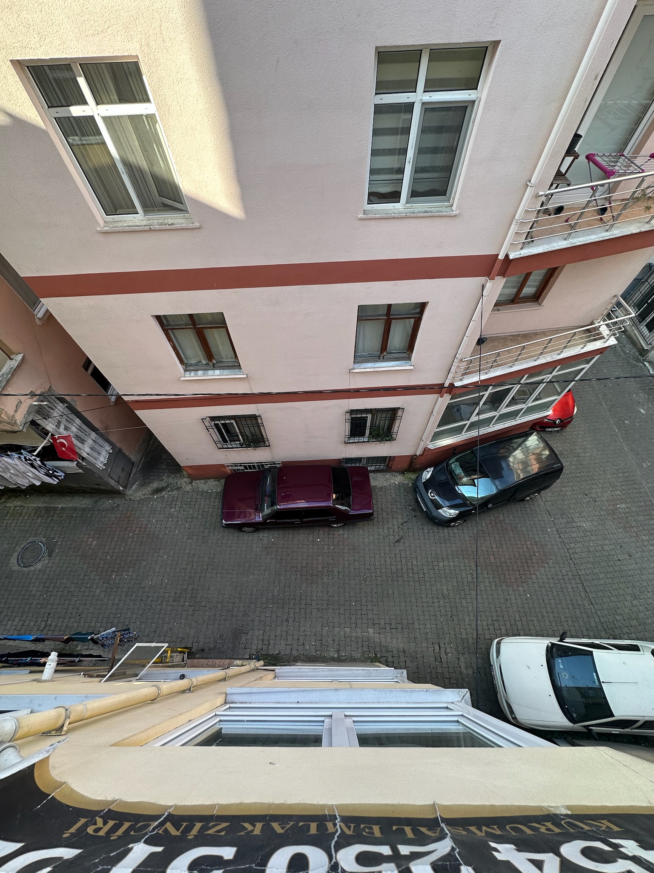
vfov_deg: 102.1
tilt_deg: -58.7
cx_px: 327
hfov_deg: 85.7
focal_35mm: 14
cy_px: 436
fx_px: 353
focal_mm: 2.22
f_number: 2.2
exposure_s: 1/164
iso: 40
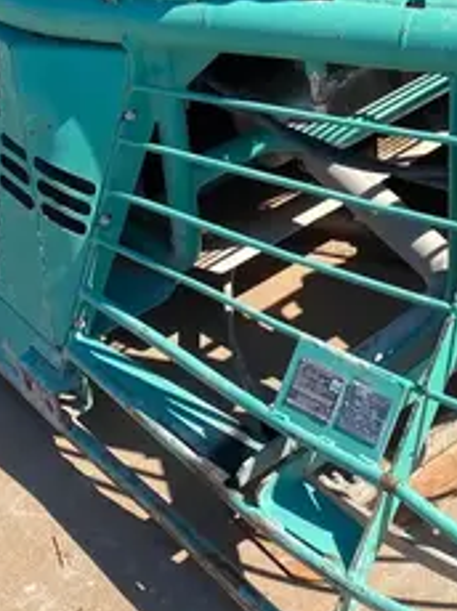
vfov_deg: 22.0
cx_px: 290
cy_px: -102
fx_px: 1464
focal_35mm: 83
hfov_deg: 17.7
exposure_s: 1/1838
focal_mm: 4.25
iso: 32
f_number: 1.8
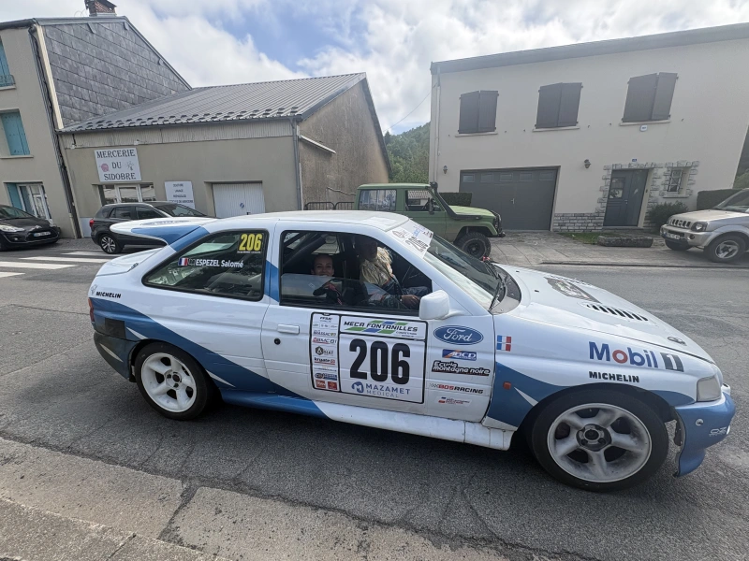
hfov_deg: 102.1
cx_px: 374
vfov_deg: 85.7
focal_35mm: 14
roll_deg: +1.3
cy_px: 280
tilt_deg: -12.5
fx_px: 303
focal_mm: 2.22
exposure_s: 1/921
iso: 50
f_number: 2.2
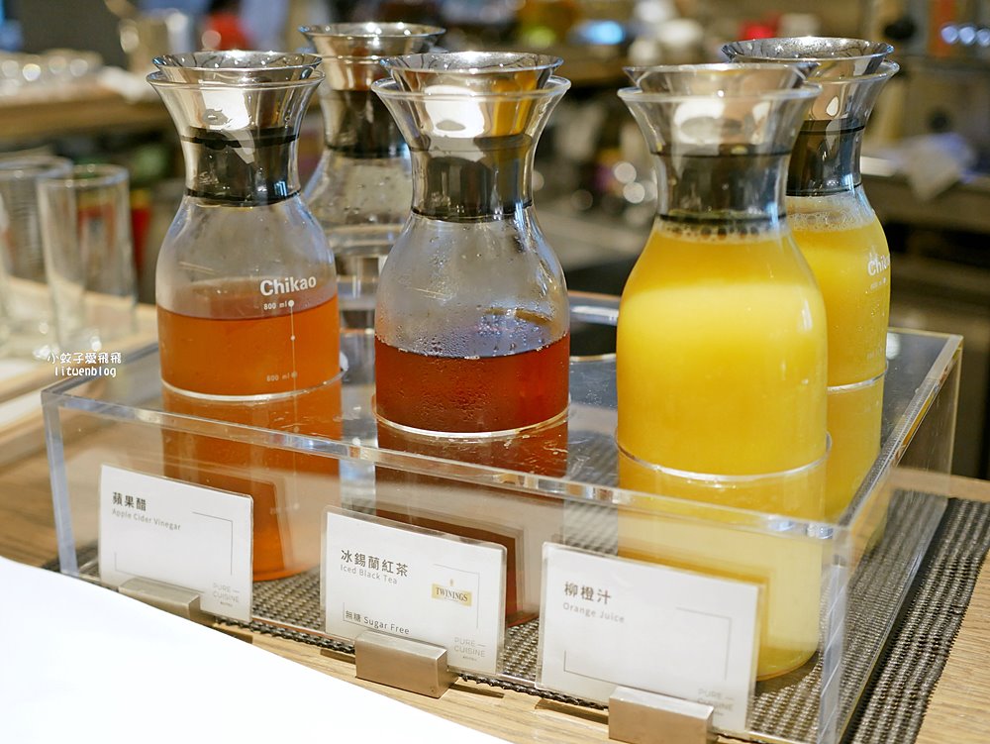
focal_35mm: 50
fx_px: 1431
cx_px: 495
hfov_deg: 38.2
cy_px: 372
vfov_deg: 29.1
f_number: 1.8
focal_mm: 25
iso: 500
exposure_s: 1/60
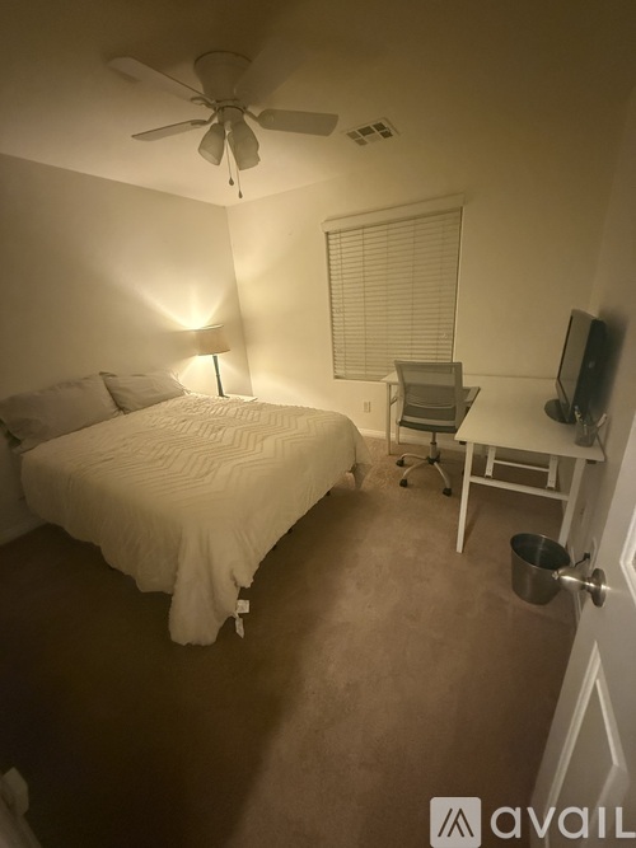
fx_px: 343
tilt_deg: -19.3
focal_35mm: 14
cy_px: 424
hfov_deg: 85.7
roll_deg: +4.3
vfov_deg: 102.1
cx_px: 318
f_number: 2.2
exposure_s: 1/60
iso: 1000
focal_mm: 2.22
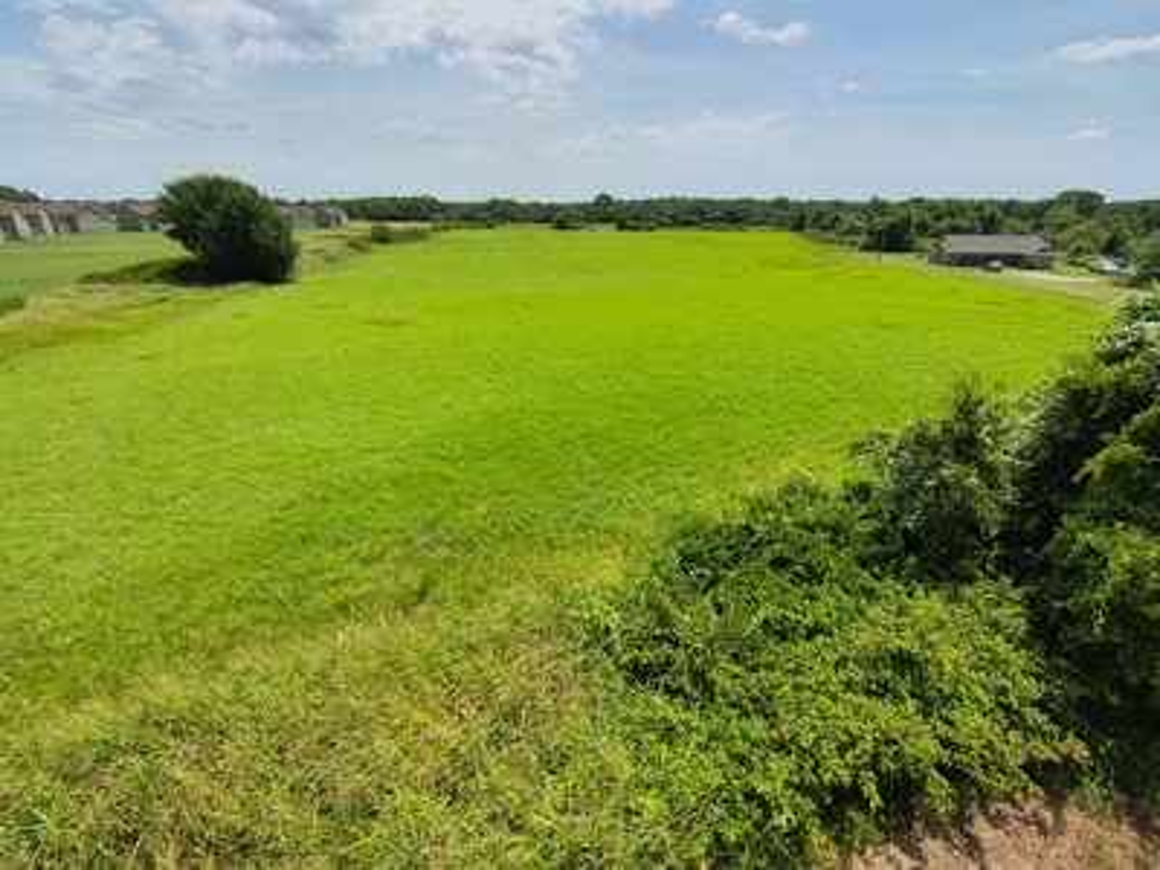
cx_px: 580
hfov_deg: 94.5
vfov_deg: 78.1
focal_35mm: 16
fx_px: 536
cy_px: 435
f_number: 2.55
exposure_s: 1/2532
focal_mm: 16
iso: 107
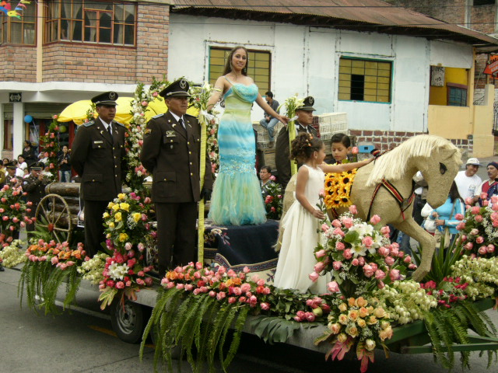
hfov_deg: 42.1
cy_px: 186
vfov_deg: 32.2
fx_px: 647
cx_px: 249
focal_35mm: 45
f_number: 3.2
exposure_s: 1/500
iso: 100
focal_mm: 7.5
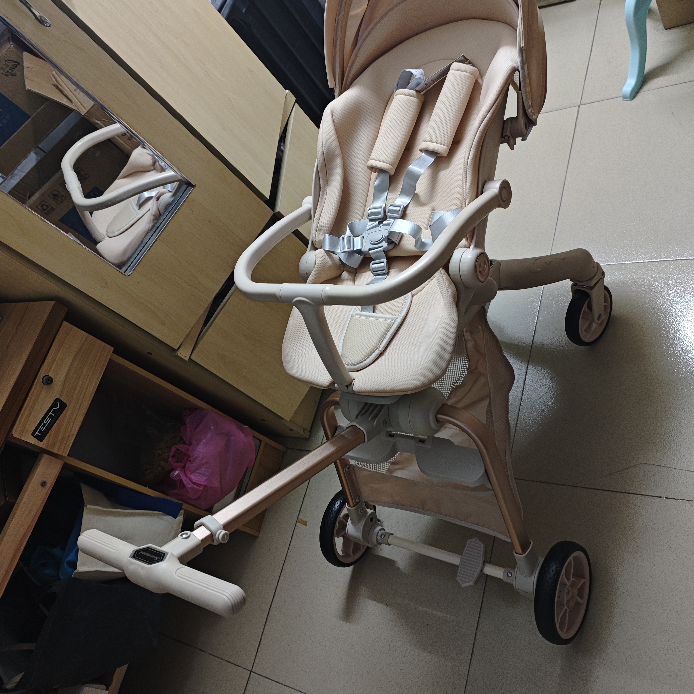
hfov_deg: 55.6
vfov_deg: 55.6
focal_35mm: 29
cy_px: 323
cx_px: 349
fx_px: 658
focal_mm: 5.84
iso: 800
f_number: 1.6
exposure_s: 1/50
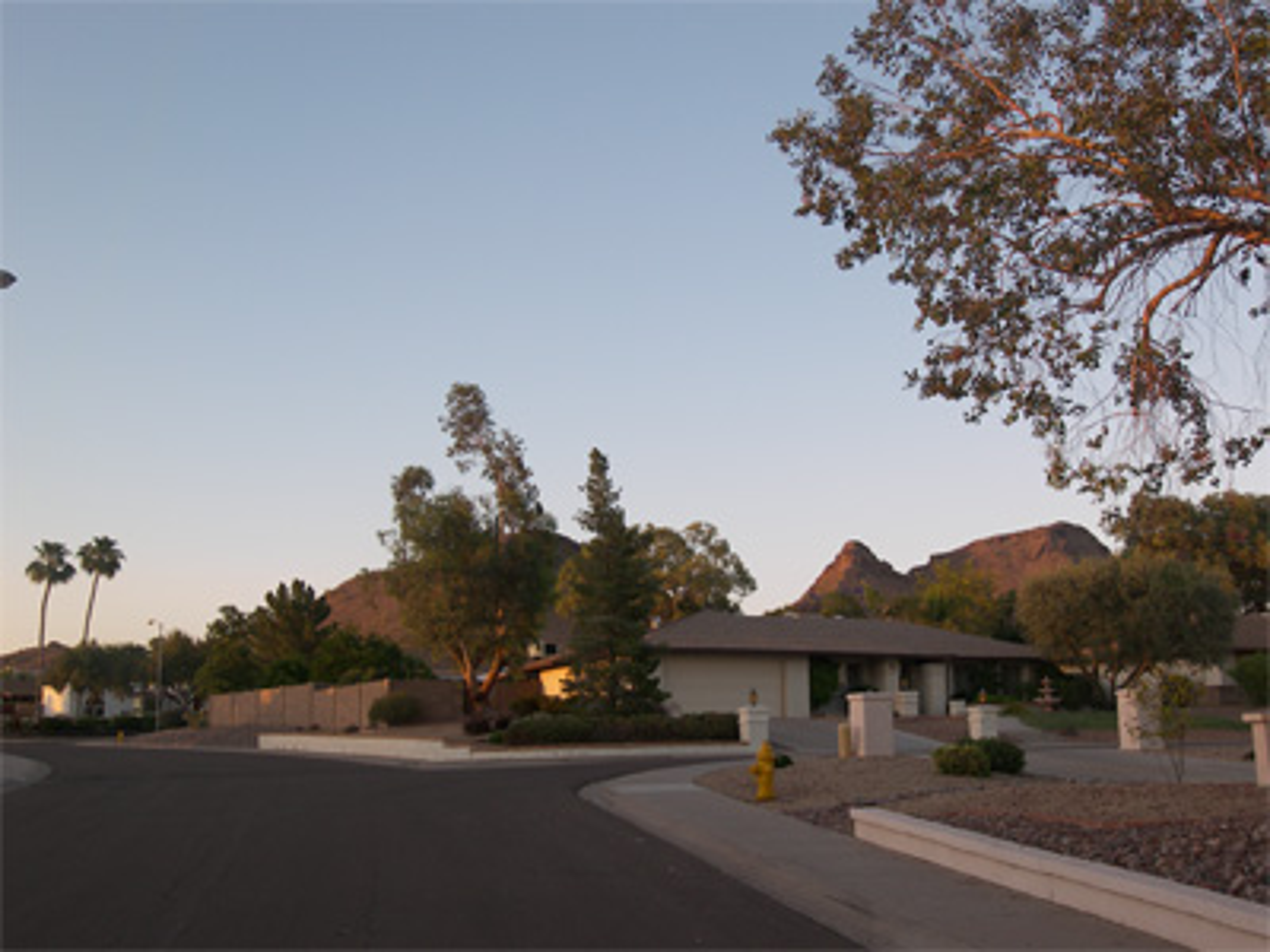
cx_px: 635
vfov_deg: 36.0
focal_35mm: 40
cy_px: 476
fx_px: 1468
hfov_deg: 46.8
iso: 50
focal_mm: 8.4
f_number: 3.2
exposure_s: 1/125
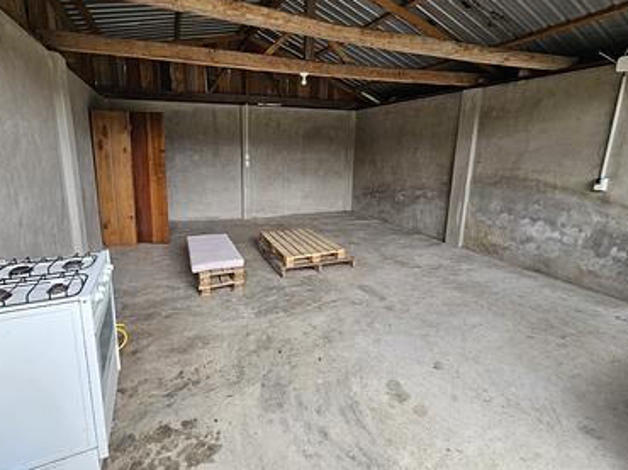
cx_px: 283
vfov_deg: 81.2
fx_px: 272
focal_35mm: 15
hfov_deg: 97.9
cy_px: 202
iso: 64
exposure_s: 1/120
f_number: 2.2
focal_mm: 2.2
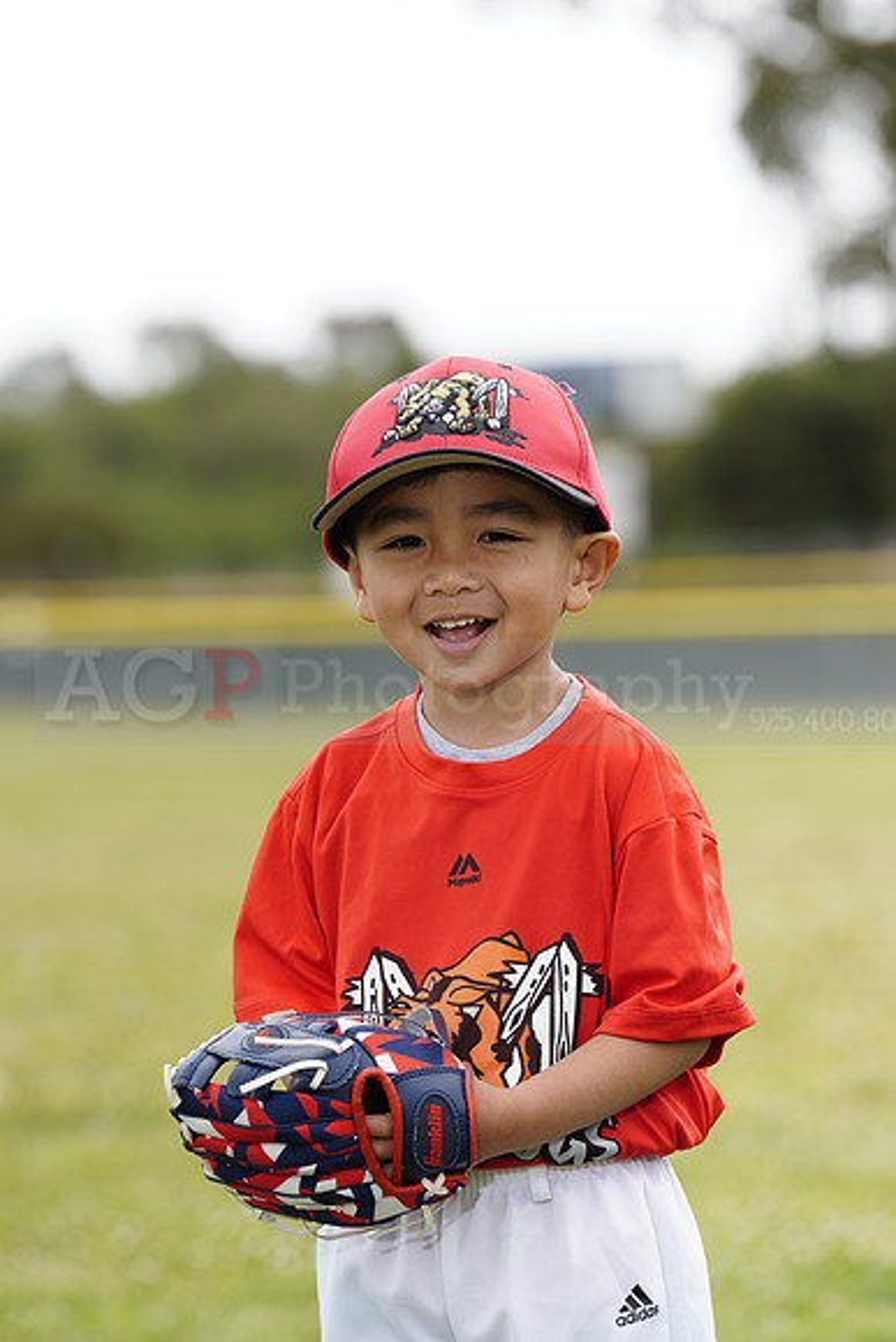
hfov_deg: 7.1
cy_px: 671
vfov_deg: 10.6
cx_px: 448
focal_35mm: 194
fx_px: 7238
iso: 100
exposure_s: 1/250
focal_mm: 194
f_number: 5.6
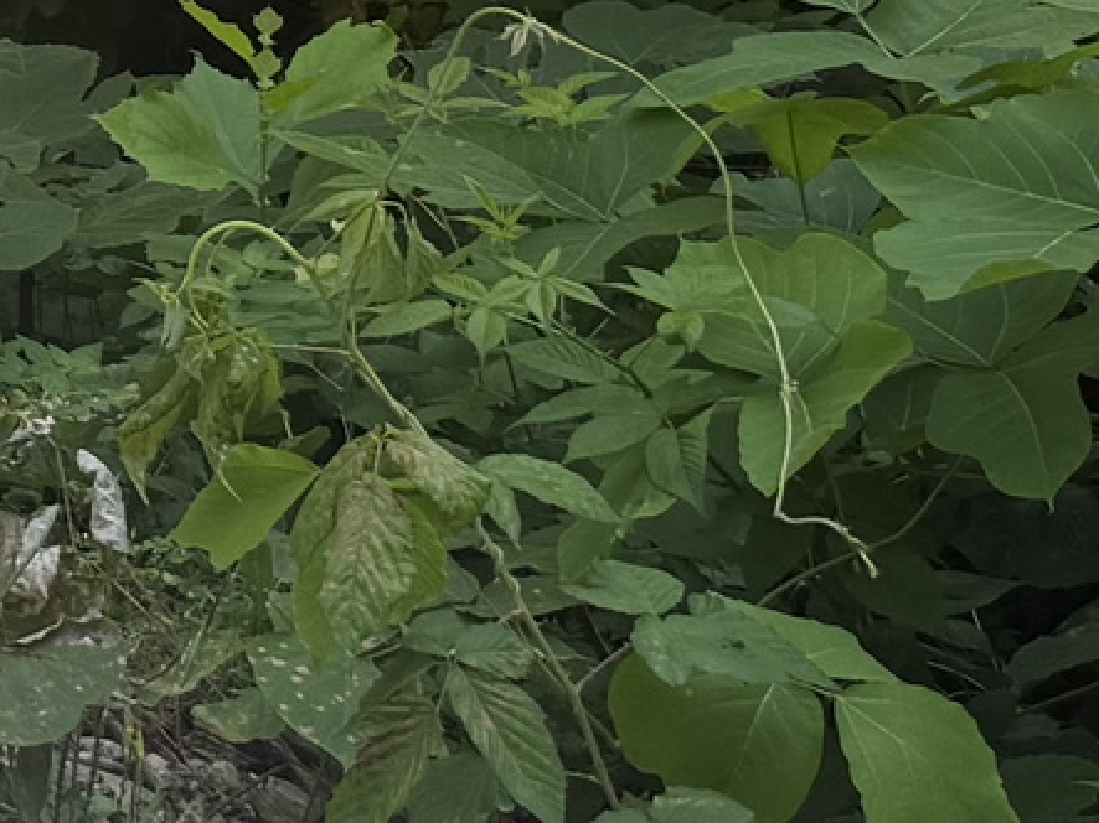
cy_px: -431
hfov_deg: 11.5
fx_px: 4888
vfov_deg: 9.4
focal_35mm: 154
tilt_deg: -22.7
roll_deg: +2.7
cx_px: -1109
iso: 64
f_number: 1.78
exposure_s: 1/169
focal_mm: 6.76
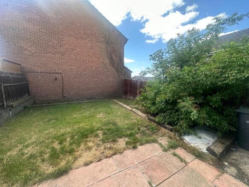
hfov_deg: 102.1
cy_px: 94
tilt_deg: -7.9
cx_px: 124
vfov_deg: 85.7
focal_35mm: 14
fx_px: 101
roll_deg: -0.8
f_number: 2.2
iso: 40
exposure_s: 1/422
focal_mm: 2.22
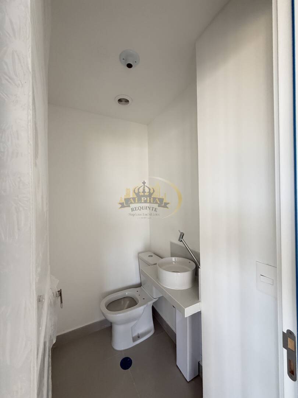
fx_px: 161
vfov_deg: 102.1
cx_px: 149
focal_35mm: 14
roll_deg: +0.4
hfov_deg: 85.7
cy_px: 199
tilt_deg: +0.3
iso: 250
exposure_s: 1/121
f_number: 2.2
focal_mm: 2.22
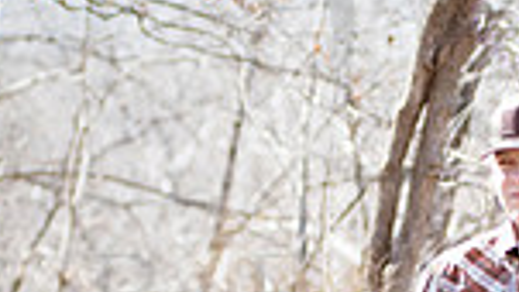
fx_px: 4432
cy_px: 462
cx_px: 560
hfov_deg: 6.7
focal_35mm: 322
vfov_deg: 3.8
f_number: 4
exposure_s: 1/1000
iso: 800
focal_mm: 80
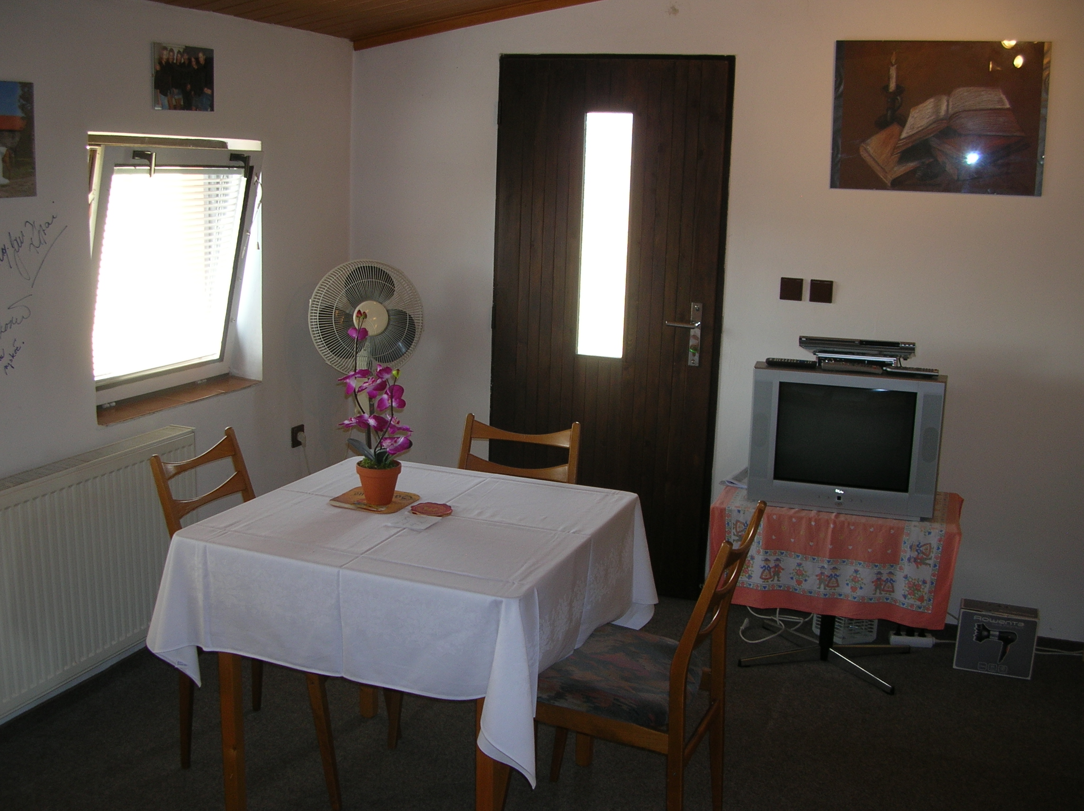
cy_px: 406
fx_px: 1095
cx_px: 542
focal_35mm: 35
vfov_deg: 40.6
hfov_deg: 52.7
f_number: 2.8
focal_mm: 5.8
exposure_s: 1/30
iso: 50
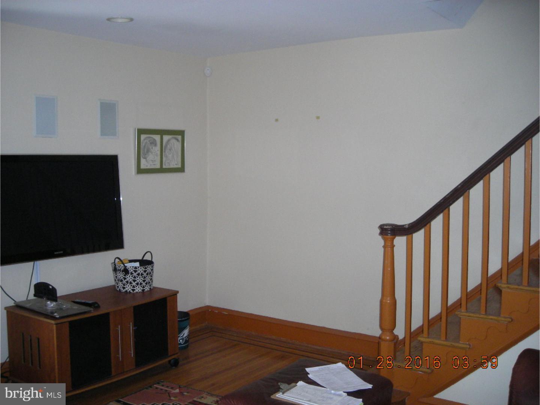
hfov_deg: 49.0
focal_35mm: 38
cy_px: 202
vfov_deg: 37.7
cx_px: 270
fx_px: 593
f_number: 3.2
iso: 204
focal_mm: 6.3
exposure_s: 1/60
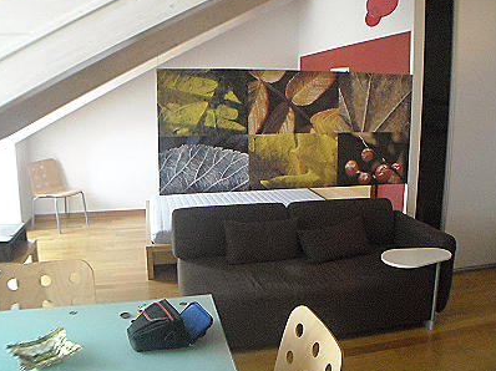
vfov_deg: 32.8
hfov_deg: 43.0
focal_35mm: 44
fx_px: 630
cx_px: 258
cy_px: 175
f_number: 2.8
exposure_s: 1/61
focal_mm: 5.7
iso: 800
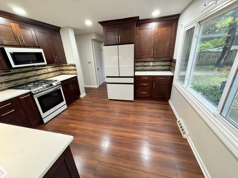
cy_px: 89
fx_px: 96
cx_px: 119
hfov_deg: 102.1
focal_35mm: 14
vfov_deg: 85.7
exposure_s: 1/60
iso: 400
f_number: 2.2
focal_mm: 2.22
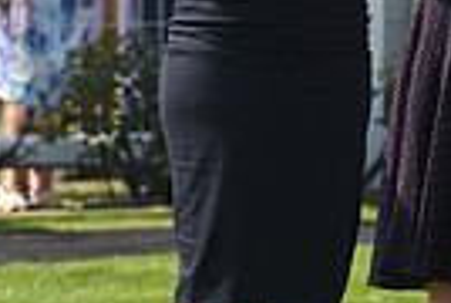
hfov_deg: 2.8
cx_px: -498
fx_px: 9216
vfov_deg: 1.9
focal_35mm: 734
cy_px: 82
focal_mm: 170
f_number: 6.3
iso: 400
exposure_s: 1/1250
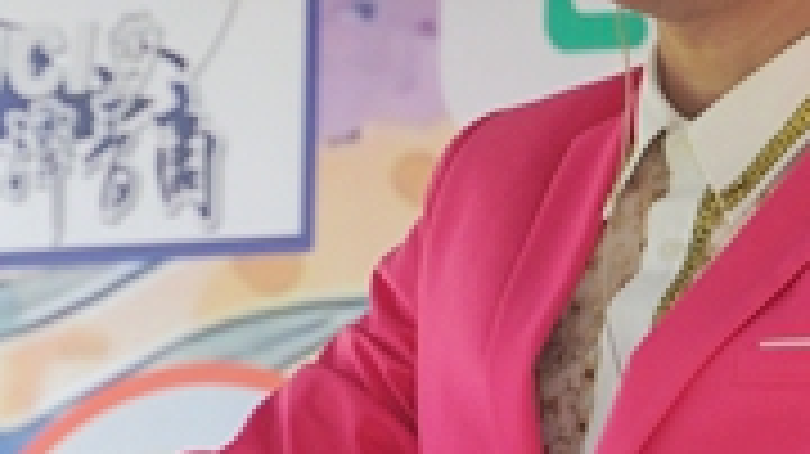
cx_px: 1458
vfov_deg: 2.6
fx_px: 9874
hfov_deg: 4.6
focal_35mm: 460
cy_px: 234
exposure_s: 1/160
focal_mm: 66
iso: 320
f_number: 4
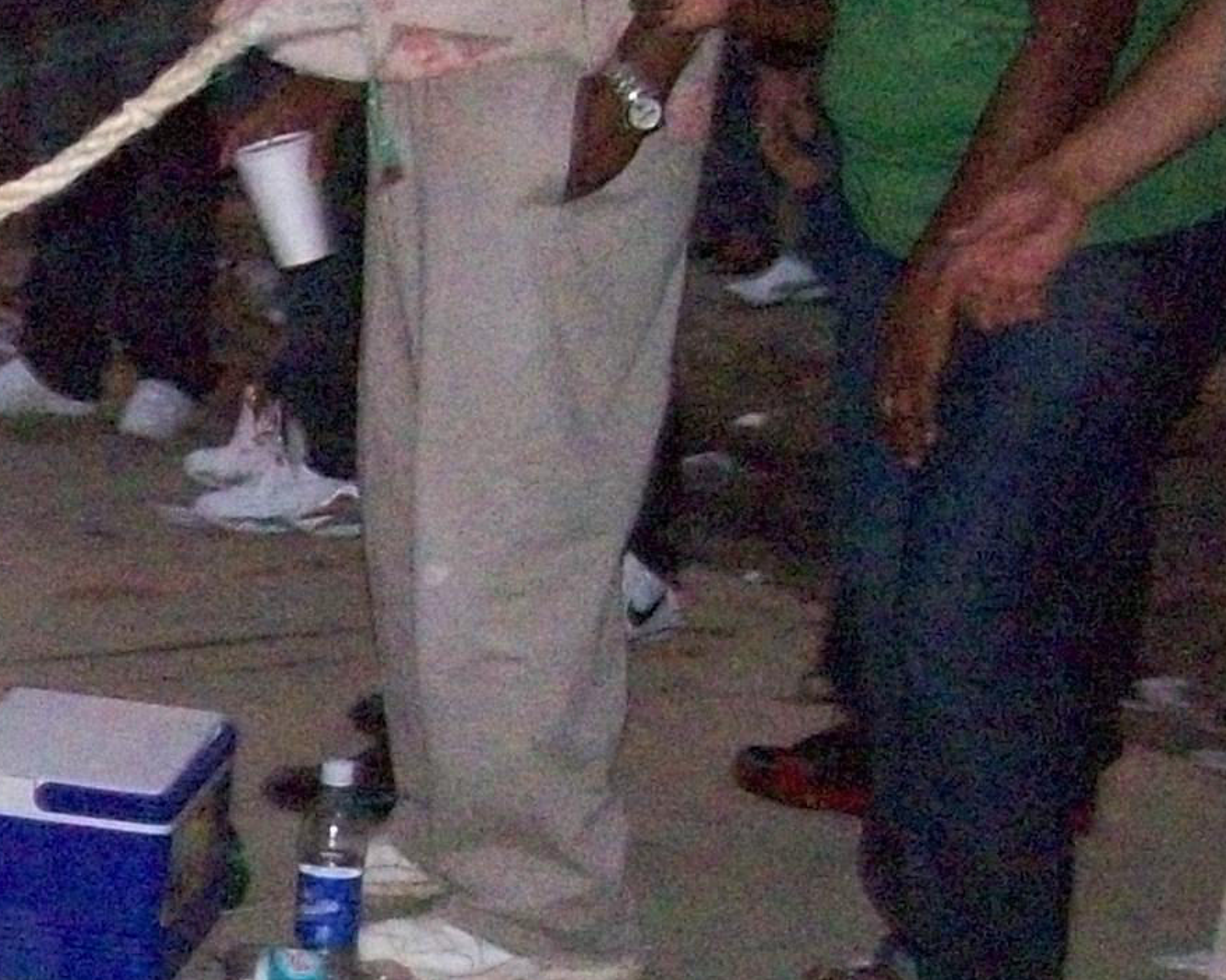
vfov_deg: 13.4
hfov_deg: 15.8
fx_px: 4136
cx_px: -466
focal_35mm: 114
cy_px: 812
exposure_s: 1/64
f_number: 2.7
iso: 800
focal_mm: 6
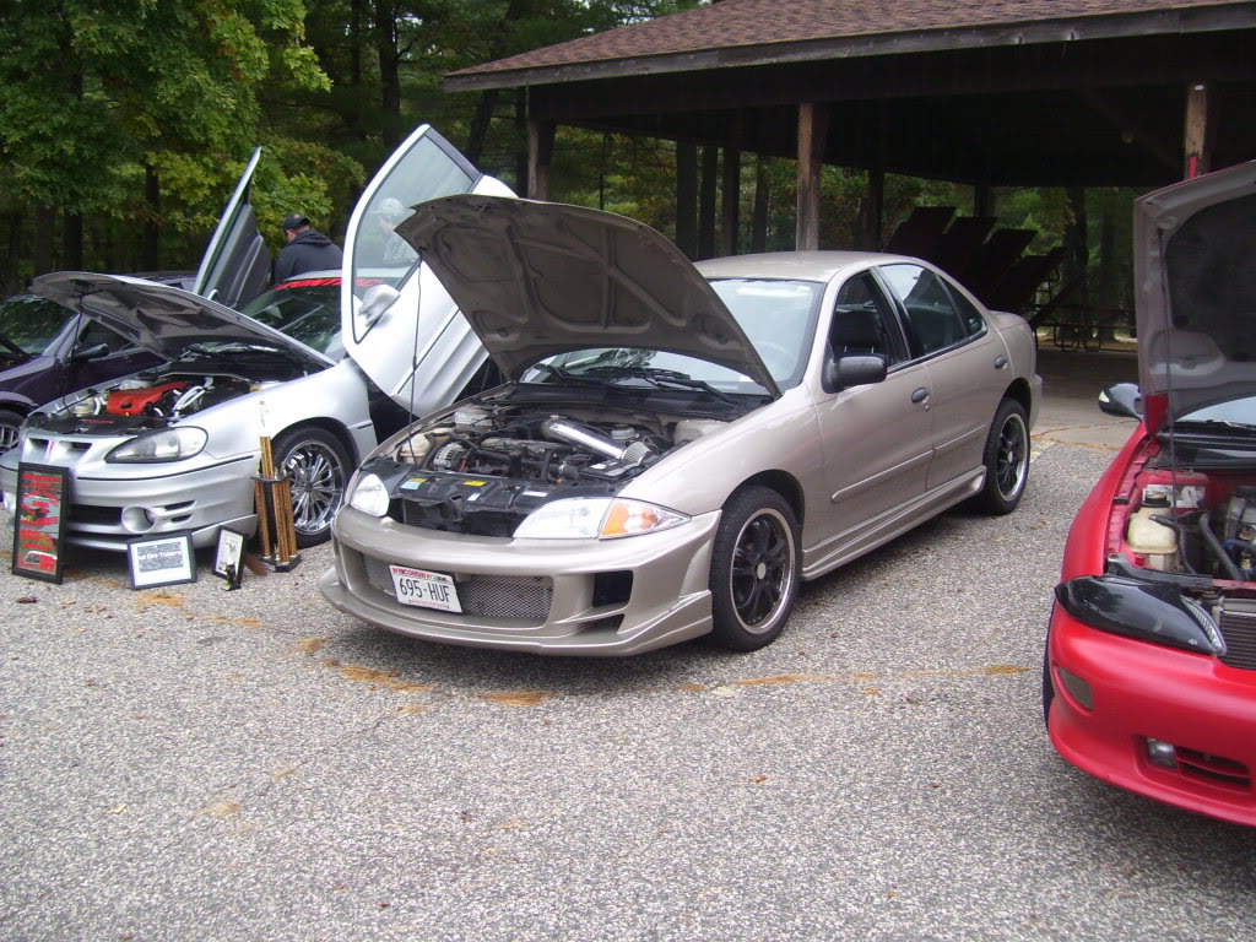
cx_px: 628
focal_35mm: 37
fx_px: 1343
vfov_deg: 38.7
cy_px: 471
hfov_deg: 50.1
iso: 80
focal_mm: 6
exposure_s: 1/125
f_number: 2.7
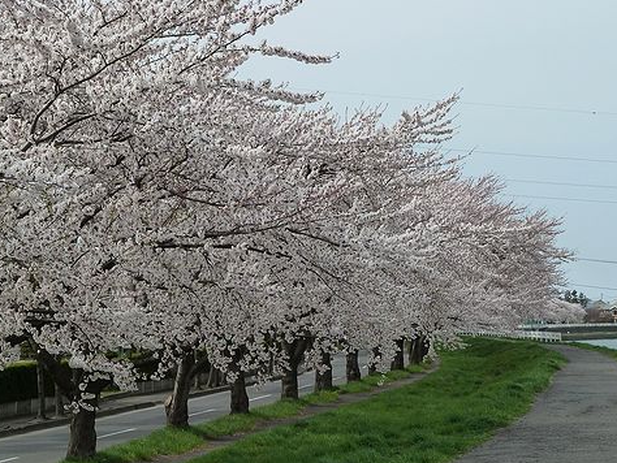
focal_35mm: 85
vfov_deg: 17.4
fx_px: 1516
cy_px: 205
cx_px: 255
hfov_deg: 23.0
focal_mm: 10.3
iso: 125
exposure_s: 1/400
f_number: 5
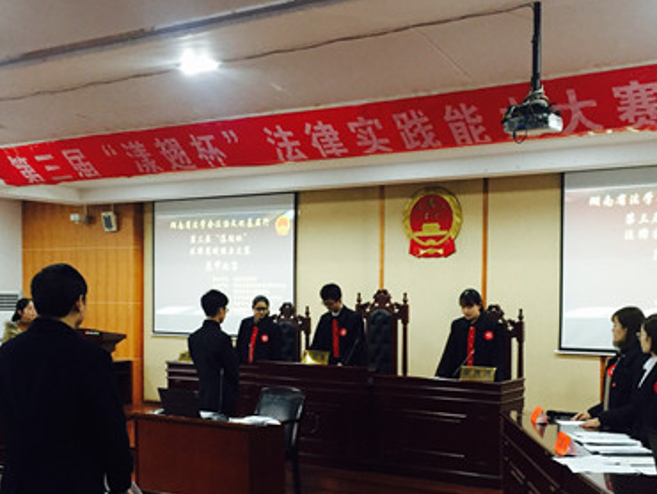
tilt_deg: -2.0
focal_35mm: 47
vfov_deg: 30.7
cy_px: 327
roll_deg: -0.4
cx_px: 334
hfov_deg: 40.4
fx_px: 893
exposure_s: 1/33
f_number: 2.2
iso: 160
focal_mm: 4.15
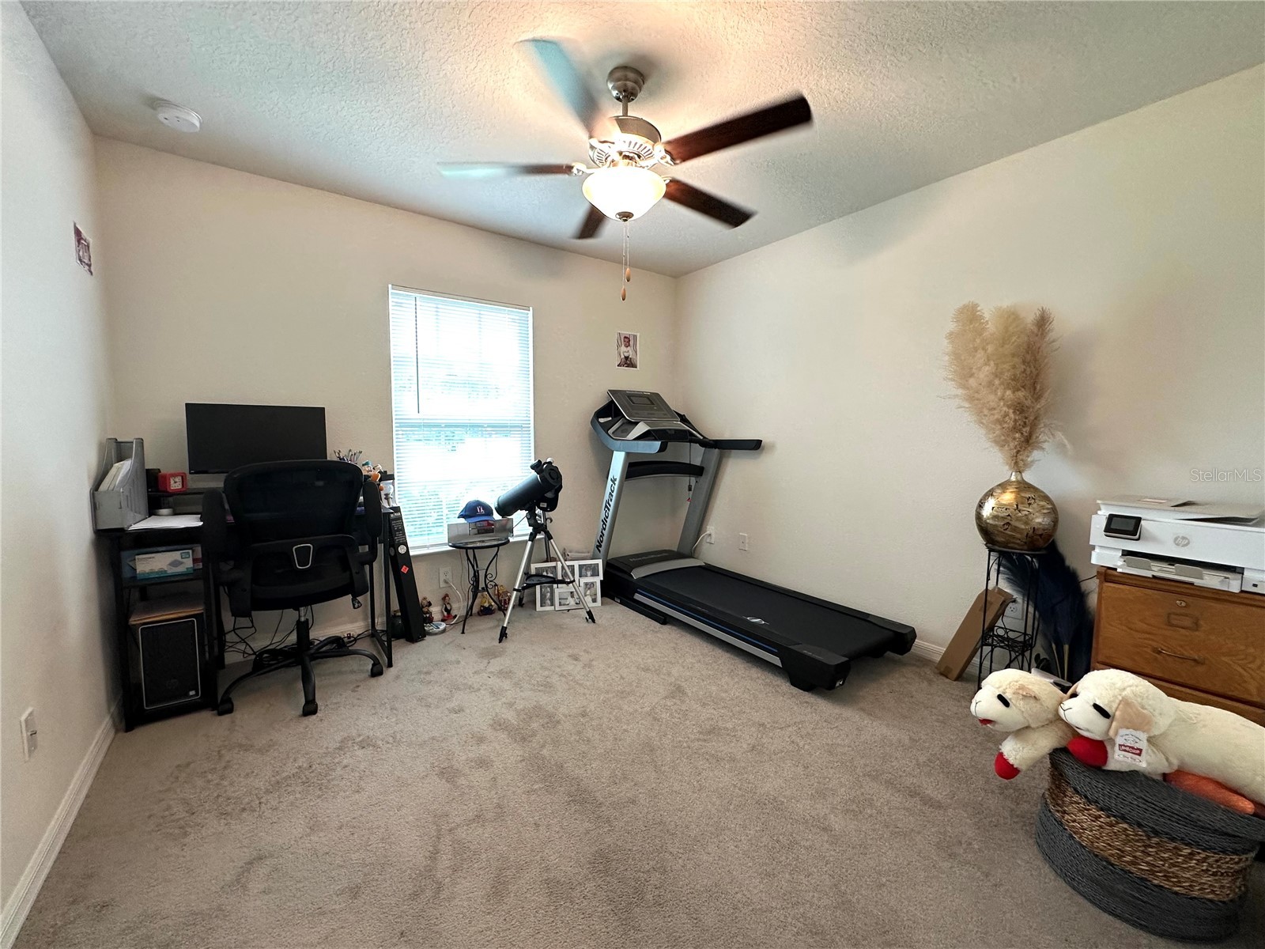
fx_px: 512
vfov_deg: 85.7
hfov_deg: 102.1
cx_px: 632
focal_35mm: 14
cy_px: 474
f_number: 2.2
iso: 160
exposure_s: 1/60
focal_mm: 2.22
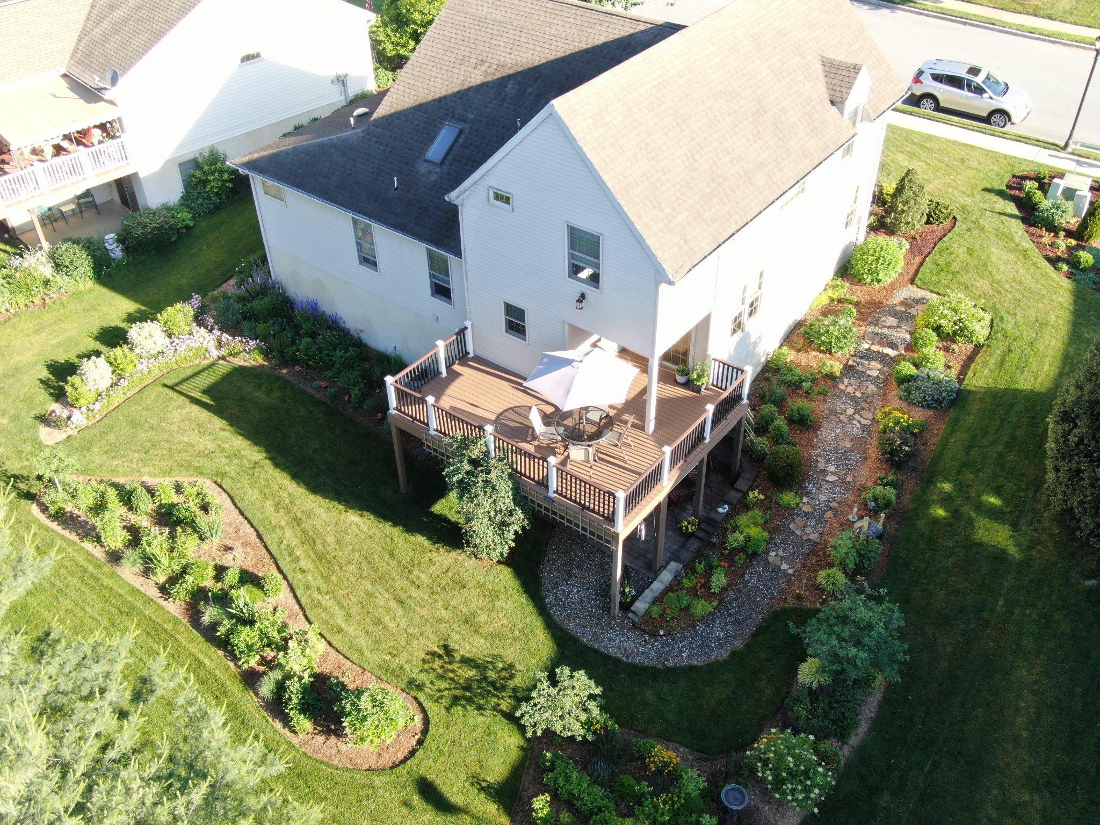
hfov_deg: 54.0
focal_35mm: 34
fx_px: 1080
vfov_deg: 41.8
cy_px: 412
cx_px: 550
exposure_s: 1/160
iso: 100
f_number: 3.2
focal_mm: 5.82
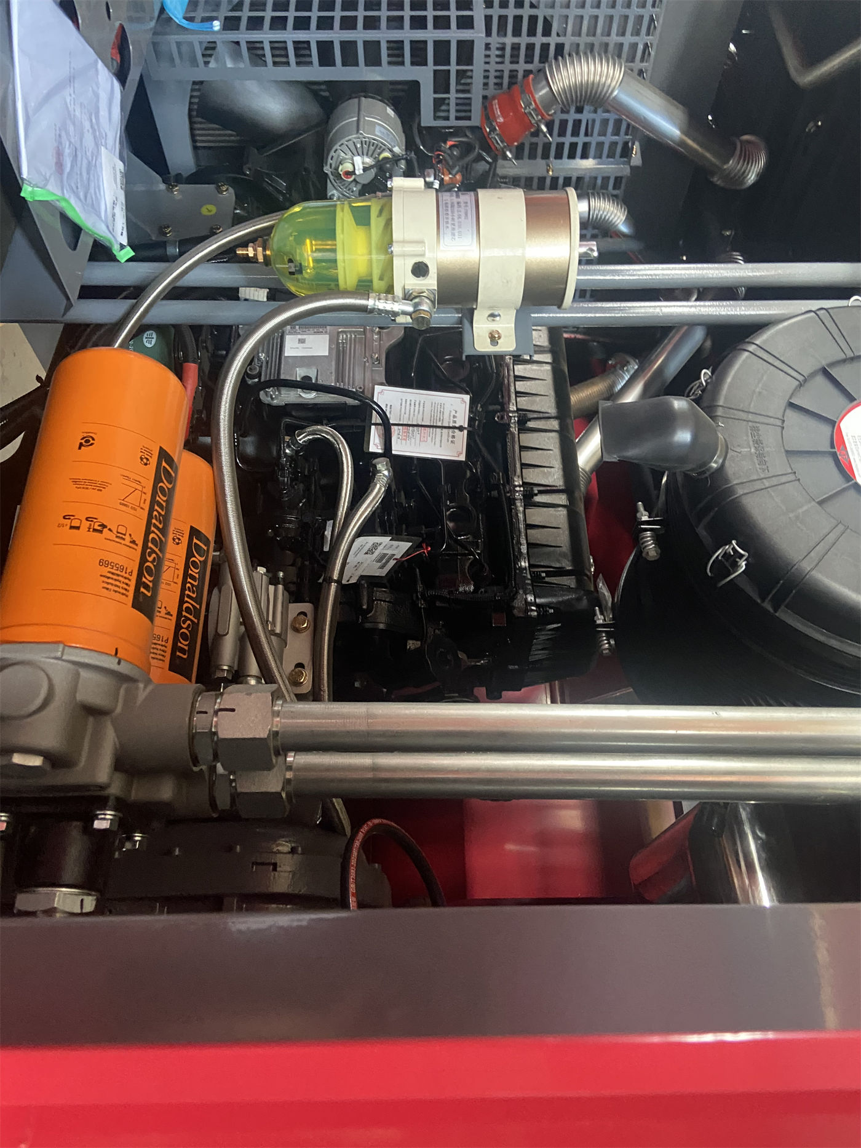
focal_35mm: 26
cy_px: 574
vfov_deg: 67.3
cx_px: 430
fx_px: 862
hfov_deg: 53.1
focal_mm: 4.25
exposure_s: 1/32
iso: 640
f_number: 1.8
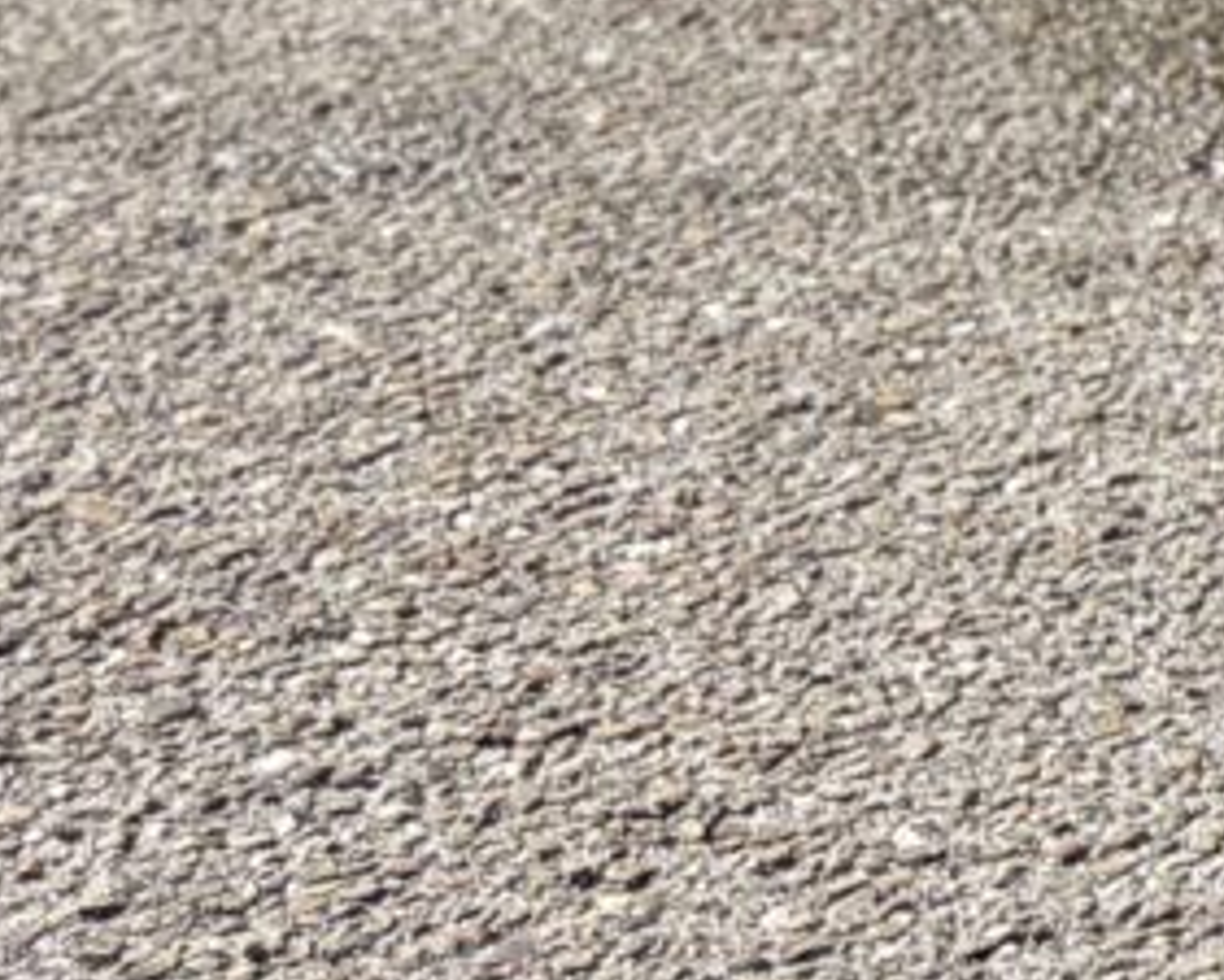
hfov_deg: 9.1
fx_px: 5798
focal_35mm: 160
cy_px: -1076
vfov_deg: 9.0
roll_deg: -1.8
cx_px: 3942
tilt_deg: -9.3
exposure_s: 1/1337
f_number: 1.78
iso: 100
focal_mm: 6.76
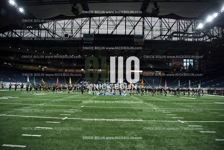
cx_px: 112
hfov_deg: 73.7
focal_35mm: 24
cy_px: 75
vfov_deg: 53.2
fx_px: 149
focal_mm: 24
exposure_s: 1/500
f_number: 3.2
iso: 800
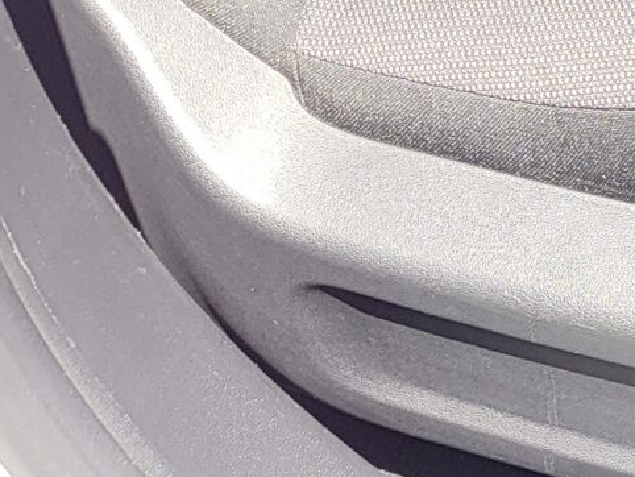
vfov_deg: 9.5
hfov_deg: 13.0
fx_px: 2533
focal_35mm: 138
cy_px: -696
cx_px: 1134
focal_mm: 4.25
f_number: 1.8
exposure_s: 1/361
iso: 50
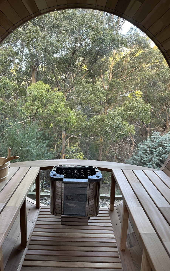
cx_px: 74
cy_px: 134
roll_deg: -1.1
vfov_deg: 70.4
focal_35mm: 26
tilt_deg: -11.8
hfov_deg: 47.5
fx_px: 193
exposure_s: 1/121
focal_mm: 6.86
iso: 125
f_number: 1.78
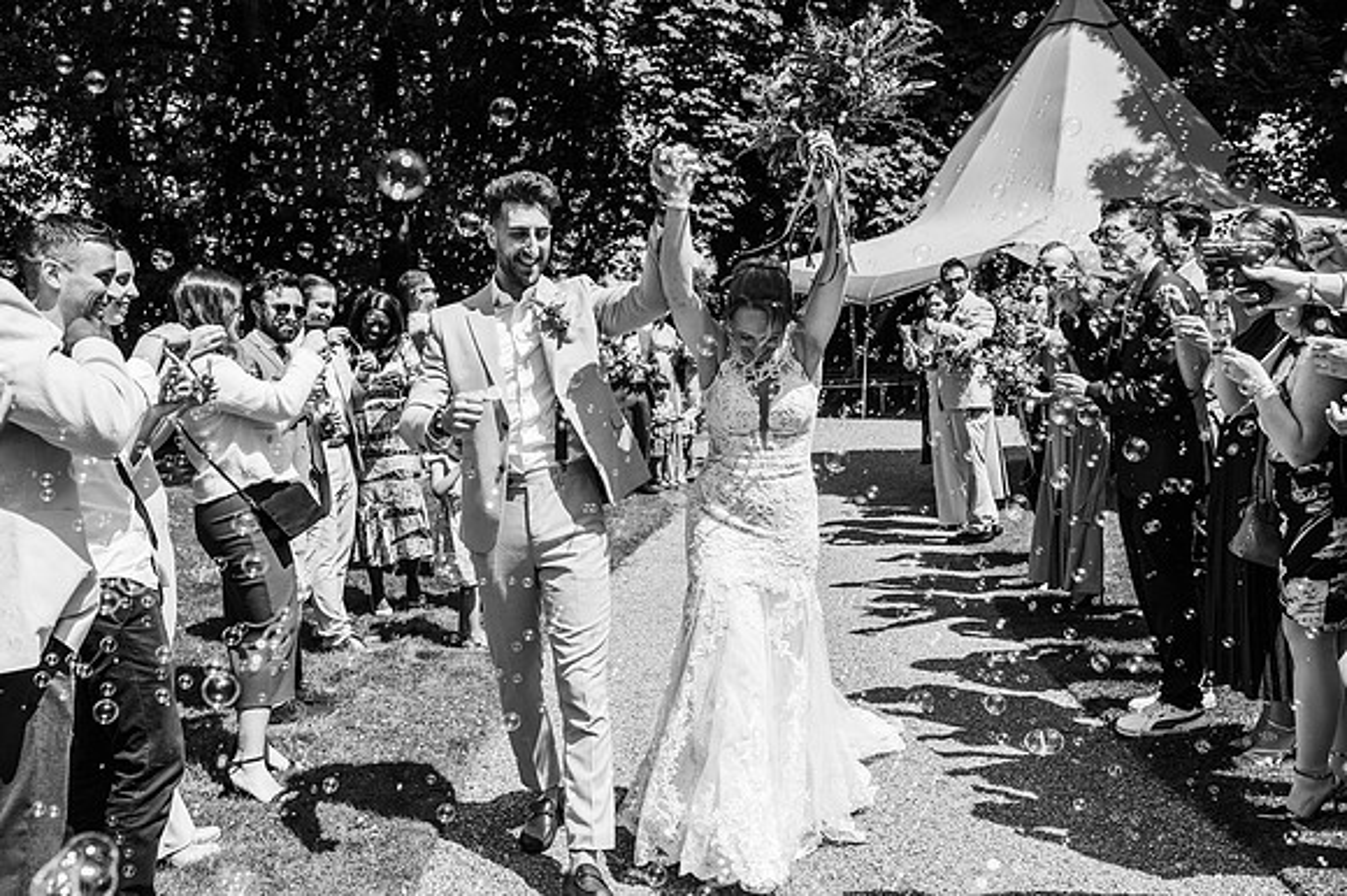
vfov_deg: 37.8
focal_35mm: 35
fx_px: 1309
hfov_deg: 54.5
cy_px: 448
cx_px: 674
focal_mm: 35
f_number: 4.5
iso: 100
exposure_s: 1/1250
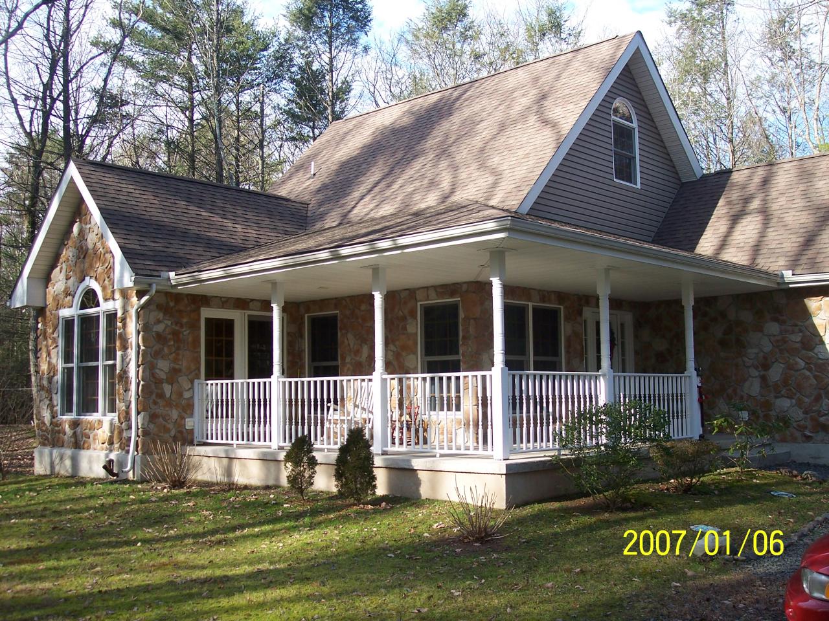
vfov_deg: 36.8
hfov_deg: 47.9
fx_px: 934
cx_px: 414
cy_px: 310
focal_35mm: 39
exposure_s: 1/250
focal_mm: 8
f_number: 3.4
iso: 100
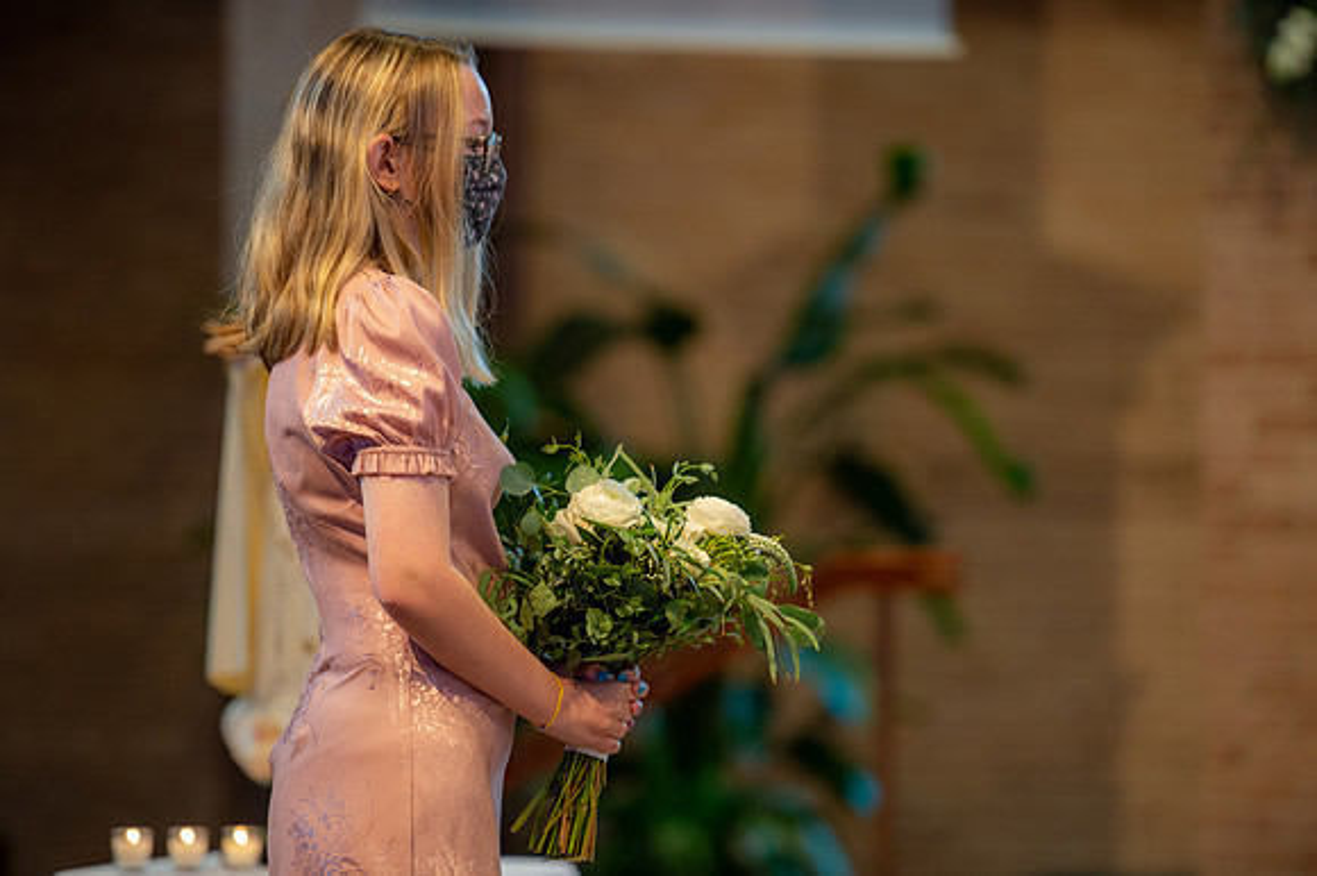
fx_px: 6581
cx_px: 658
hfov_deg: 11.4
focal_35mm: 180
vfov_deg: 7.6
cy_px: 438
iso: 1250
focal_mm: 180
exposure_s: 1/80
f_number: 2.8
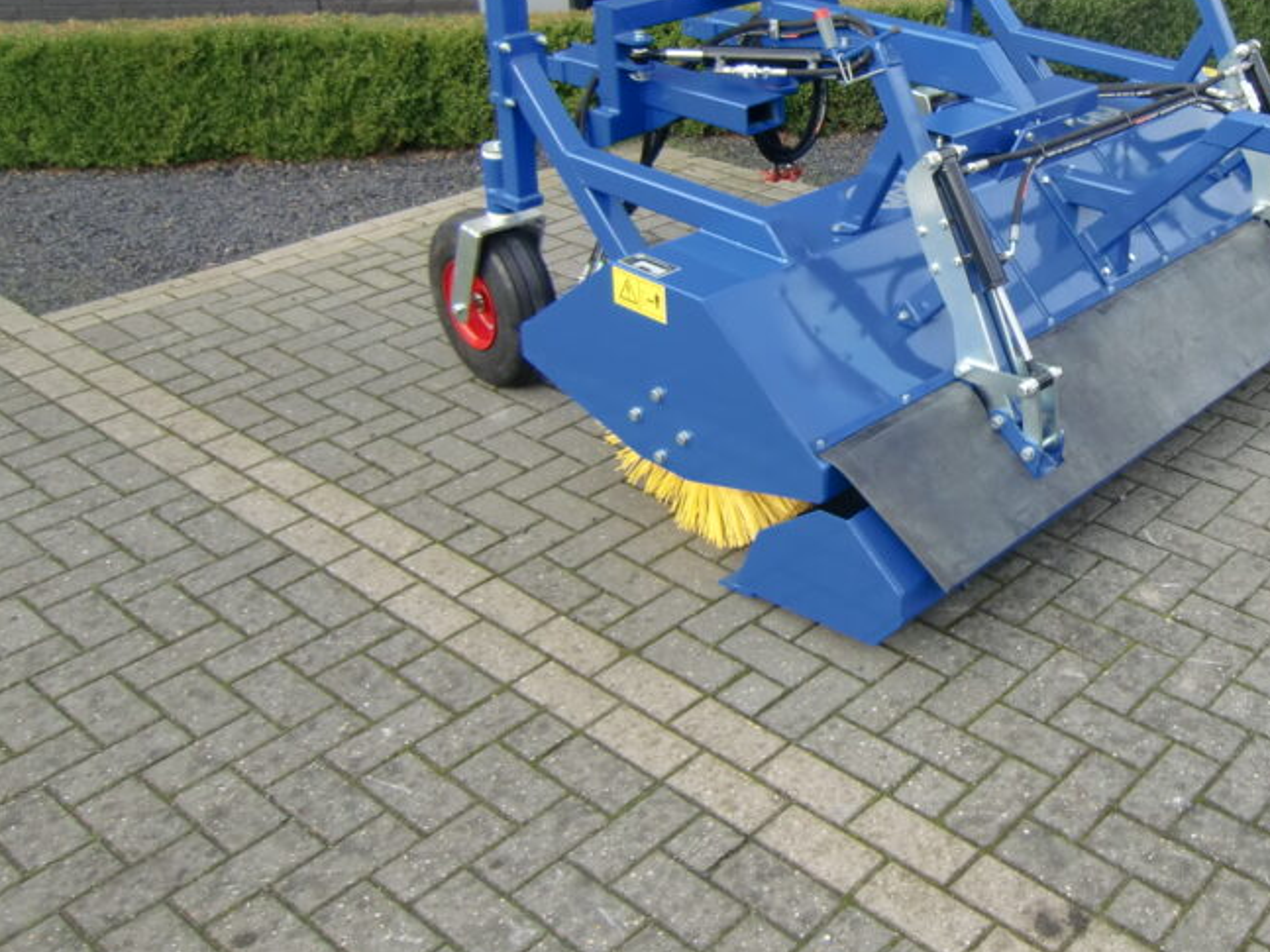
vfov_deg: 37.2
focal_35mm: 38
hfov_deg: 46.6
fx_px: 1394
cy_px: 300
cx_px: 1001
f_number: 3.2
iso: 64
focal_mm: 4.3
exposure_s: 1/125
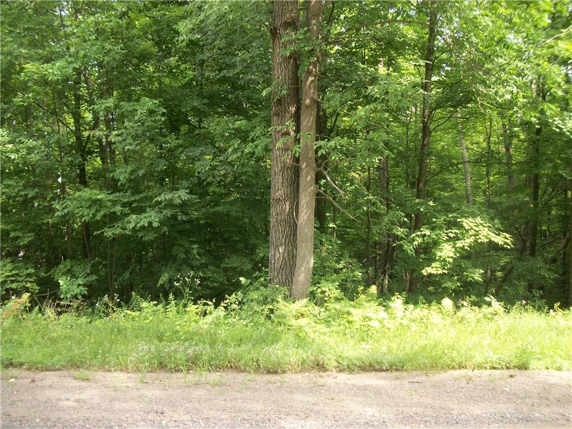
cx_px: 286
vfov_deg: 44.2
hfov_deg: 56.8
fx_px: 529
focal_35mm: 32
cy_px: 214
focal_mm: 5.7
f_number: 2.9
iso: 80
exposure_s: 1/160
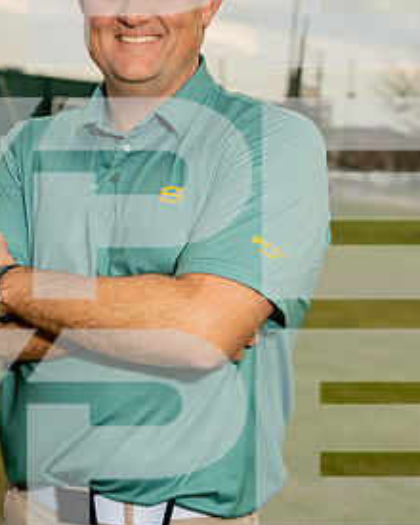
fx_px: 1600
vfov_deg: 18.6
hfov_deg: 14.7
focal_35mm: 103
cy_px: 200
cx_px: -4
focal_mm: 52
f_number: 4.5
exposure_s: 1/250
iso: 250
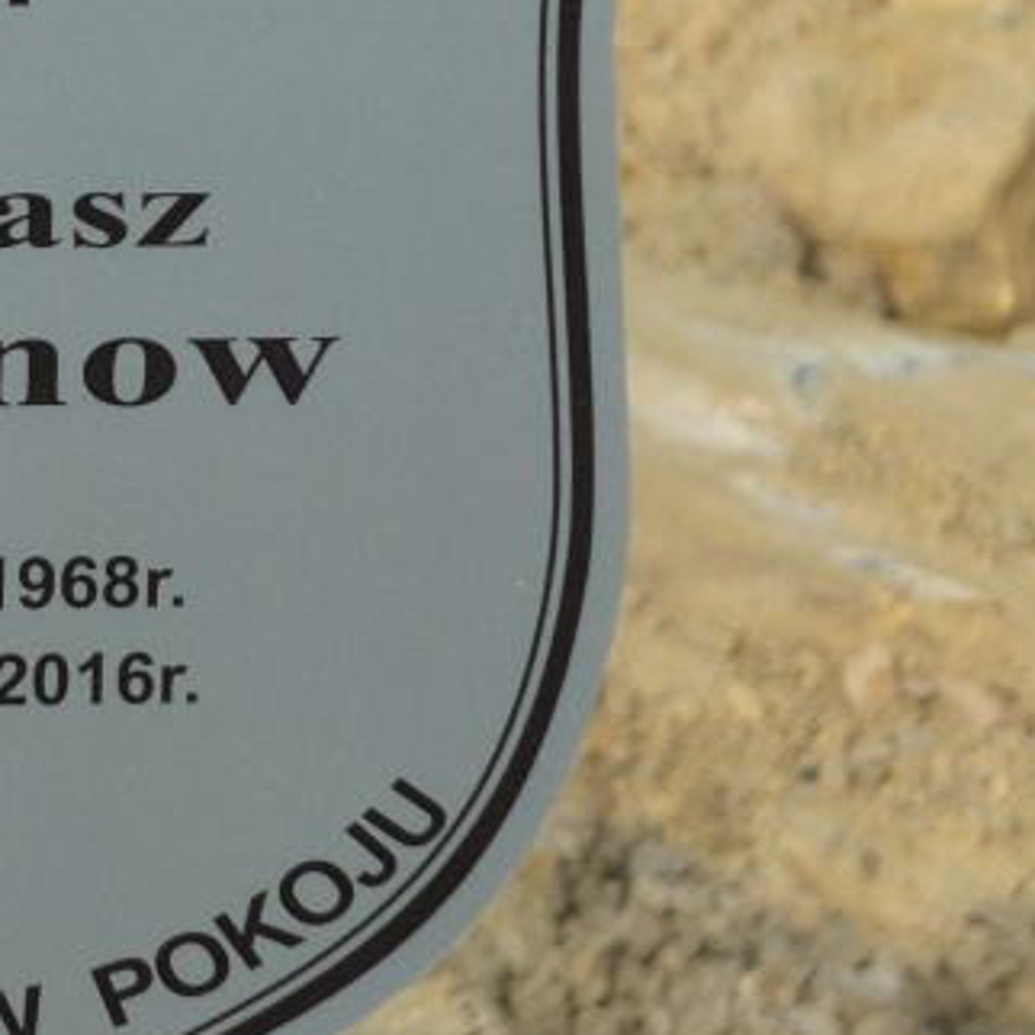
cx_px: -58
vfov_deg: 2.9
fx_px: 20669
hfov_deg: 2.9
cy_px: 392
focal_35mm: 611
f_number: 4.8
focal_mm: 45.7
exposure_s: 1/400
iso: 80
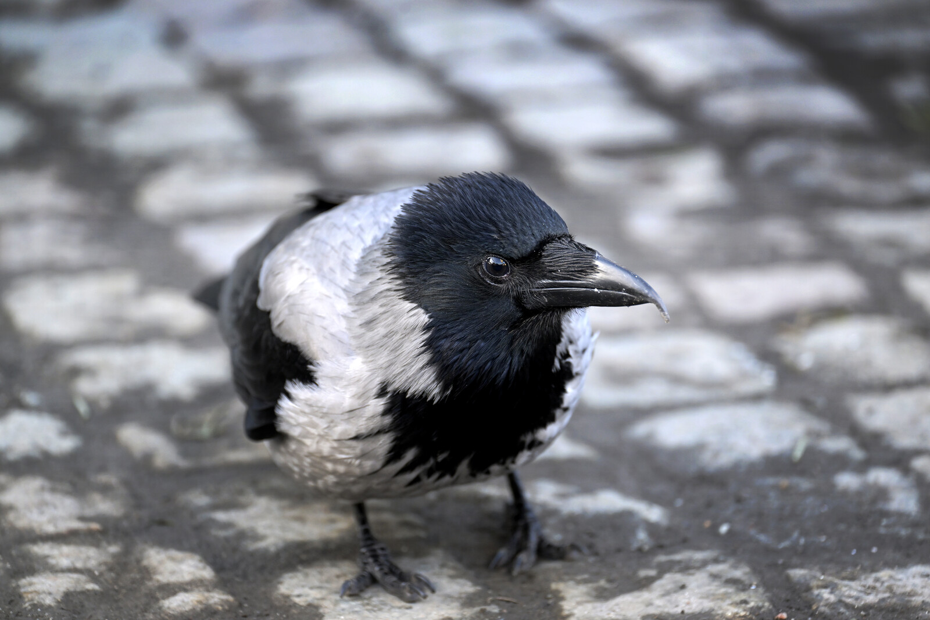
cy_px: 310
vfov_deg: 4.0
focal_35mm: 340
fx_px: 8783
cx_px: 465
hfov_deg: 6.1
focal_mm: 340
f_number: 5.6
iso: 1100
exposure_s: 1/160
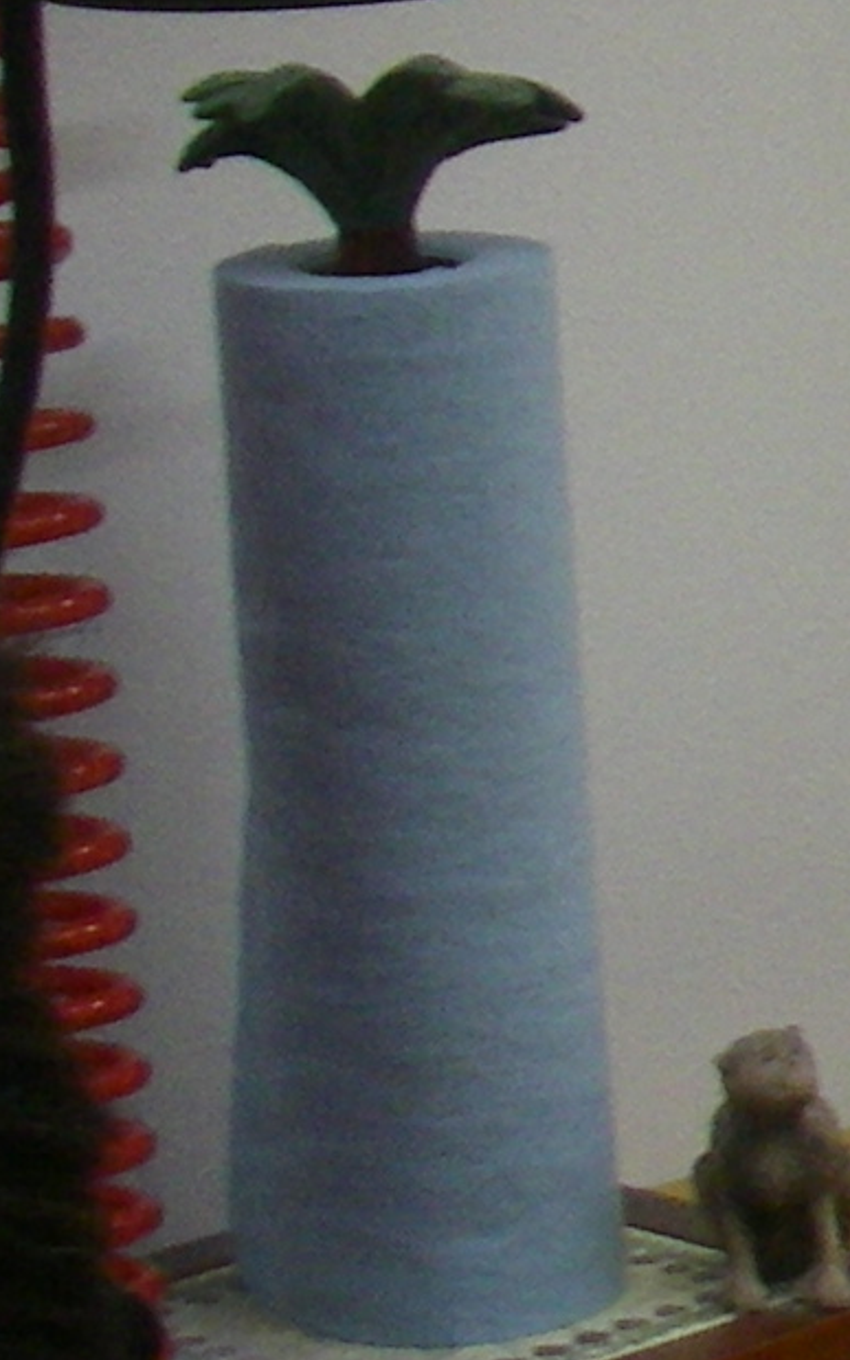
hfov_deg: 5.8
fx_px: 7411
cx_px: 3066
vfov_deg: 10.5
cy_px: 363
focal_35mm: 200
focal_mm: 6.3
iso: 160
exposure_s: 1/50
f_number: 3.3
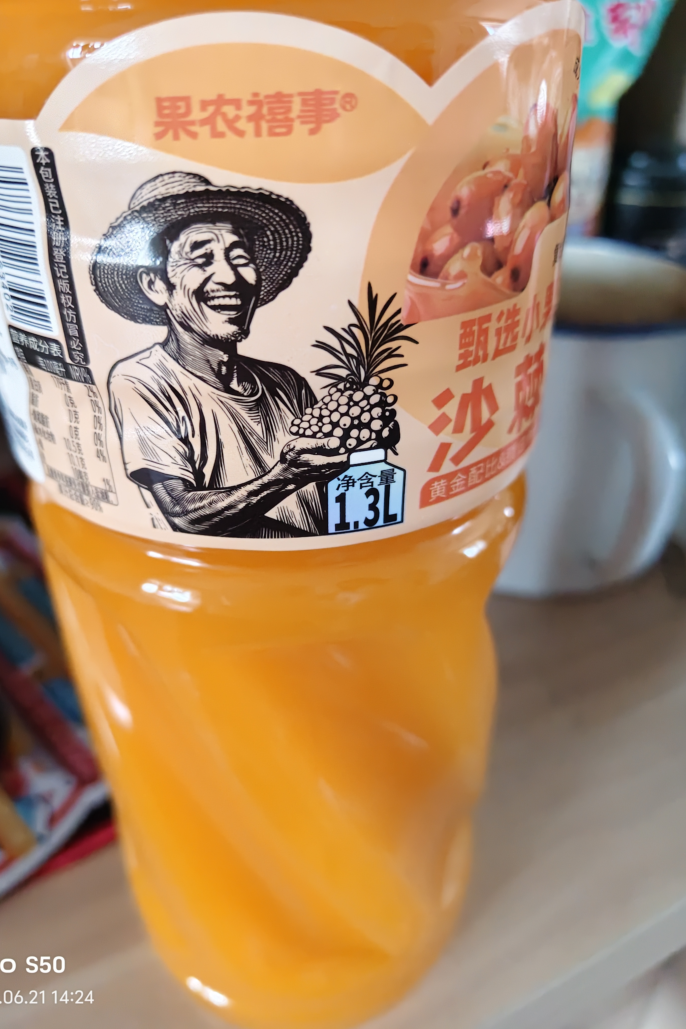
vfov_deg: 73.7
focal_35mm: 24
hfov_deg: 53.1
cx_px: 323
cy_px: 515
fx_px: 686
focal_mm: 5.56
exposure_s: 1/320
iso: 2974
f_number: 1.88
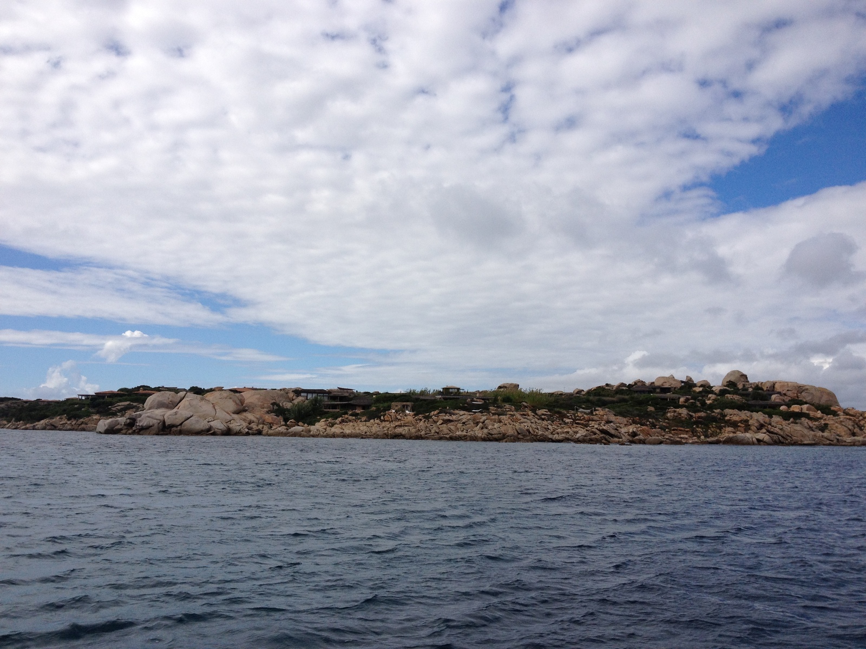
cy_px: 324
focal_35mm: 35
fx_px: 876
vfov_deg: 40.7
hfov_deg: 52.6
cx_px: 433
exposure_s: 1/3067
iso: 64
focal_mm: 4.28
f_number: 2.4
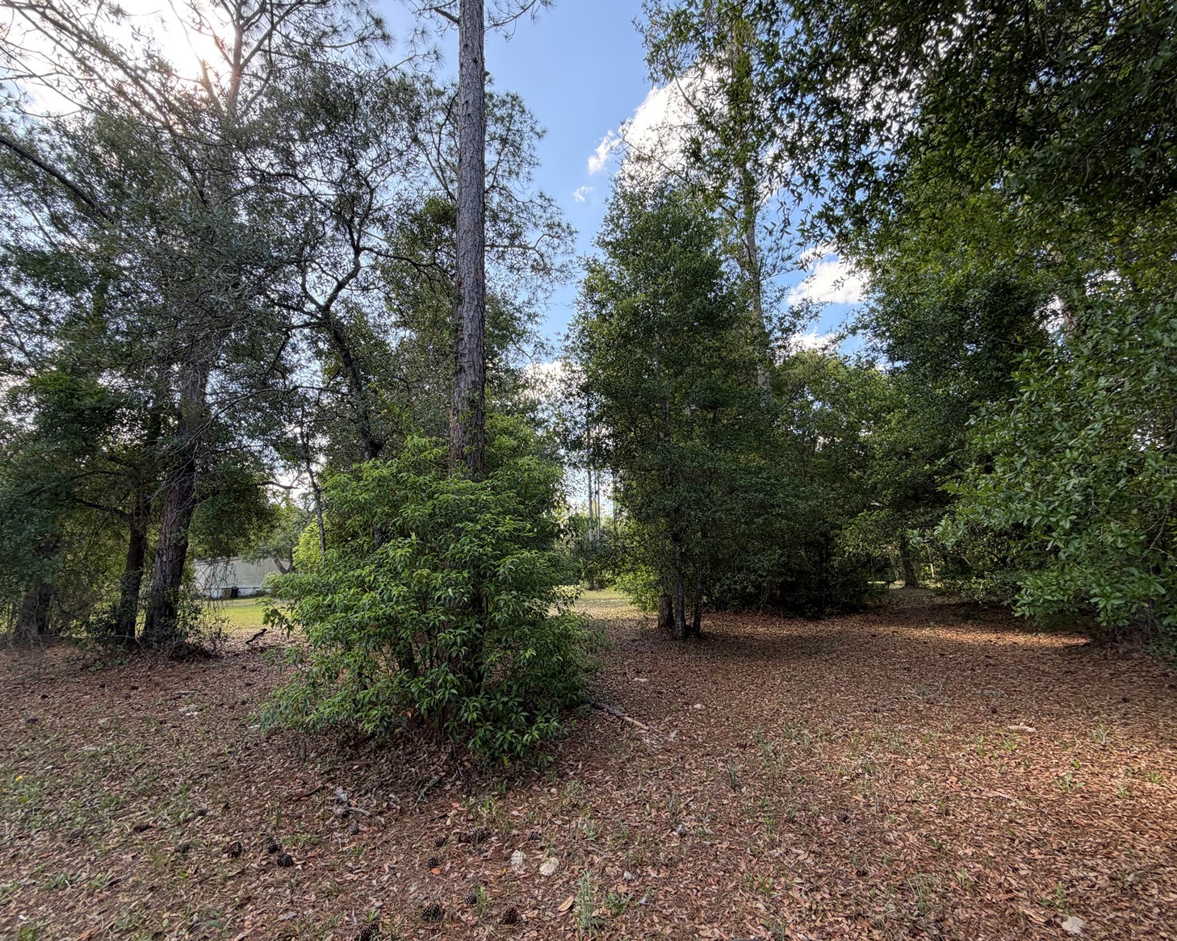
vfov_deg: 84.0
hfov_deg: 96.8
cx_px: 586
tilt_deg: +8.4
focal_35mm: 15
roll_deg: +0.4
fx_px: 522
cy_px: 469
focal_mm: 2.22
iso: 40
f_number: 2.2
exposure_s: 1/161
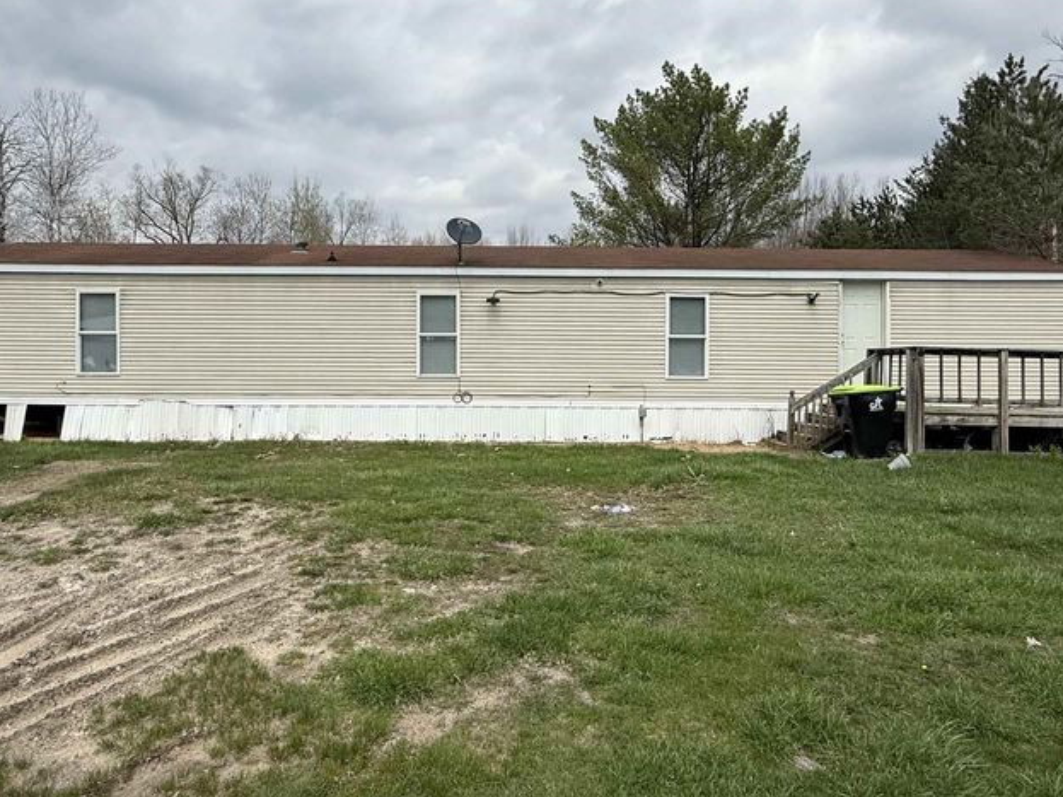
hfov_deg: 73.9
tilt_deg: -0.3
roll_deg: -0.3
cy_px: 364
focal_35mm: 23
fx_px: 706
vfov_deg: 58.8
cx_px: 517
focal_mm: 2.22
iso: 50
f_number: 2.2
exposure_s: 1/3460
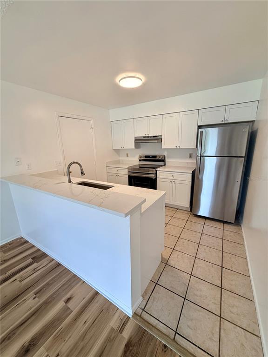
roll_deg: +1.9
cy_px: 178
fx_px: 145
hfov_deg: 85.7
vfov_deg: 102.1
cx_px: 134
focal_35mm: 14
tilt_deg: -11.2
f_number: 2.2
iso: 160
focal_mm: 2.22
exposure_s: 1/120
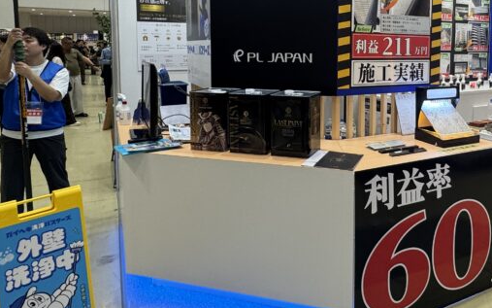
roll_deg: -0.2
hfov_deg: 60.9
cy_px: 77
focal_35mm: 30
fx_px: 402
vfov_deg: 40.6
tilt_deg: -4.6
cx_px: 340
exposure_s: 1/100
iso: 125
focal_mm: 2.22
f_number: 2.2
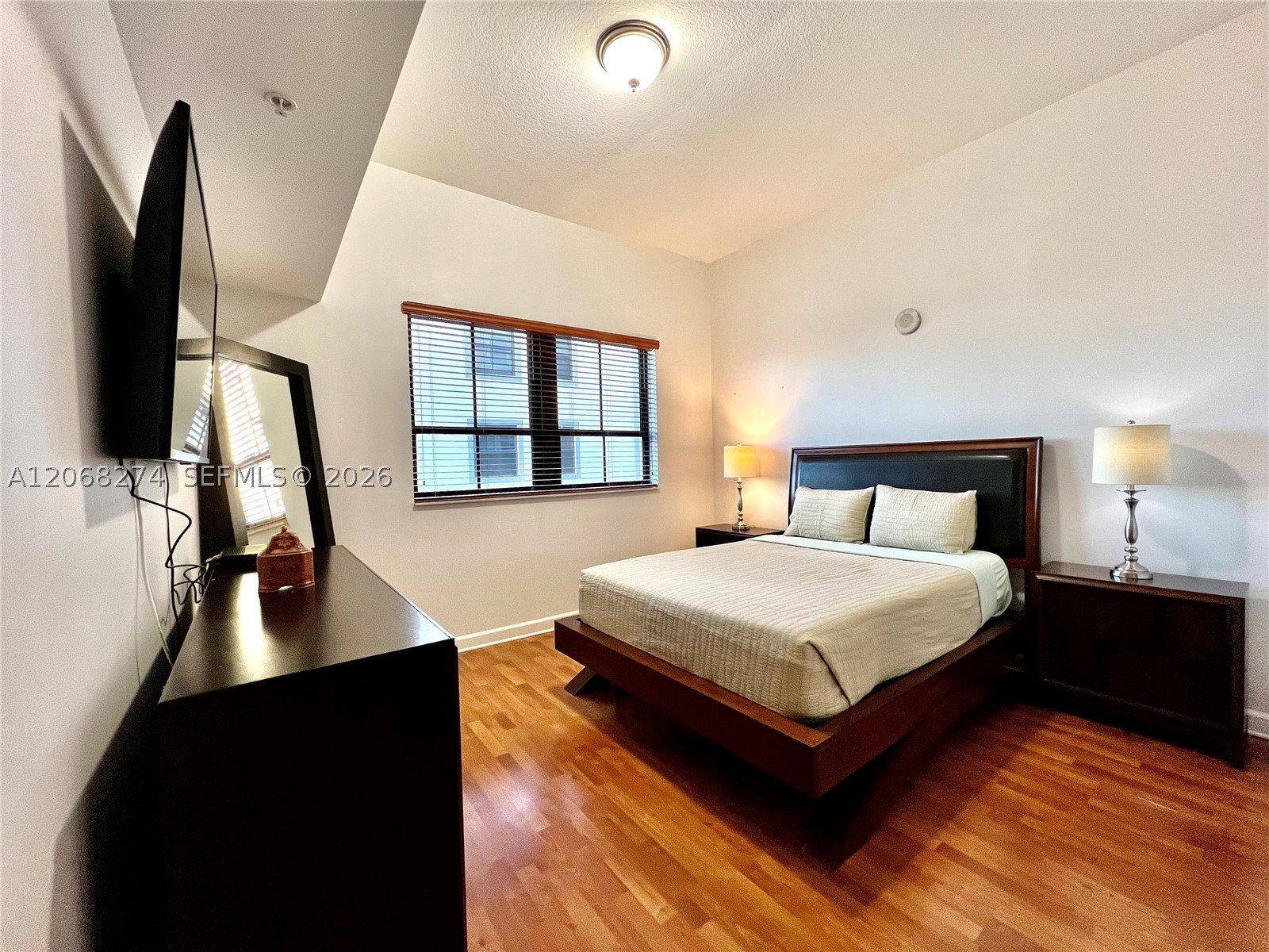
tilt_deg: -1.8
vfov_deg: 89.9
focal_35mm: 13
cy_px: 476
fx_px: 477
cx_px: 634
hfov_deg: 106.2
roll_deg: +1.4
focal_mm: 1.57
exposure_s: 1/120
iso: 200
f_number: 1.8
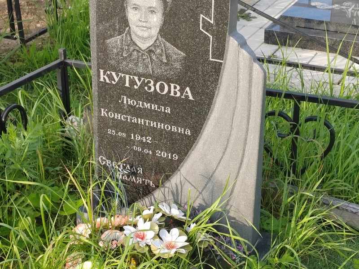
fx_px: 716
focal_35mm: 69
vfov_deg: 21.3
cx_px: 180
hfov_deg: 28.2
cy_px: 134
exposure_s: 1/240
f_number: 1.9
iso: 100
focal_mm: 5.52
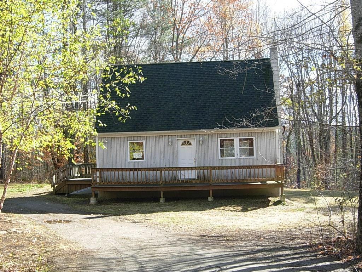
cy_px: 136
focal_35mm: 62
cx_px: 181
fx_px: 648
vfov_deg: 23.7
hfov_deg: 31.2
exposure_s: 1/76.1
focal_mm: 12.9
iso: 50
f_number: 5.5
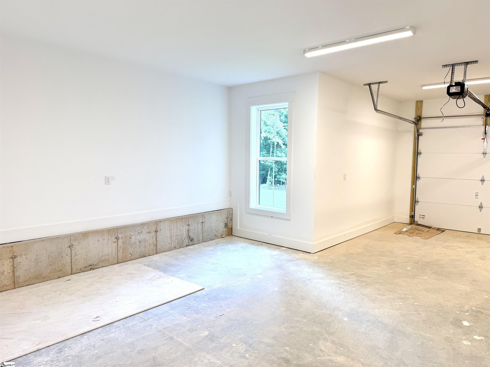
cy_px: 184
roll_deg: -0.1
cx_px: 245
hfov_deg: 71.6
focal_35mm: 24
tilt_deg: -4.7
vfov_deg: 56.8
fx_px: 340
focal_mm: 6.76
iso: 80
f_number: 1.78
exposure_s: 1/173
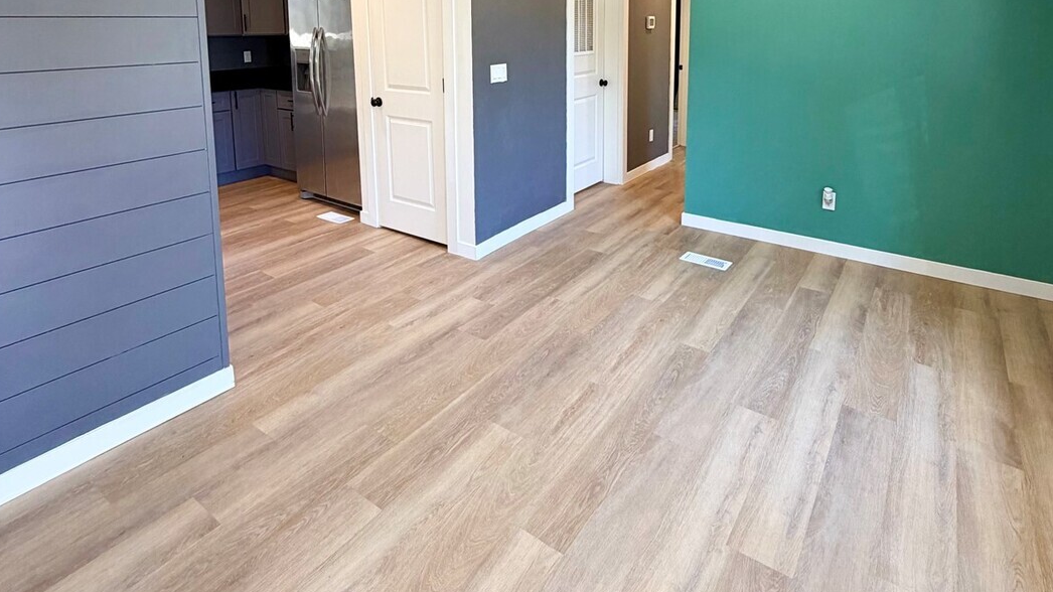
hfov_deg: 83.8
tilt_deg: -5.9
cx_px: 535
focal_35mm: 21
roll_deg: +0.5
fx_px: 586
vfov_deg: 49.3
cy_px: 91
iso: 160
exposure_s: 1/120
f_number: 2.2
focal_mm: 2.22
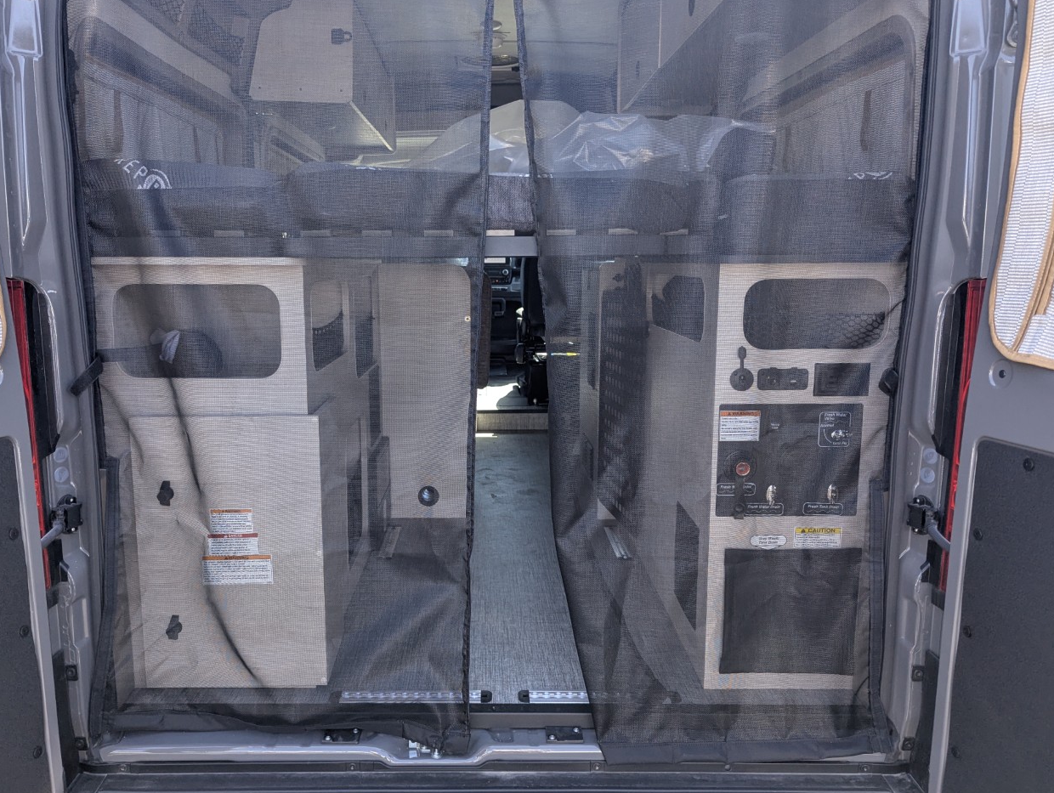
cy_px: 387
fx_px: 823
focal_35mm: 27
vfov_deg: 51.4
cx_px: 480
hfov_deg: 65.1
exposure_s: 1/309
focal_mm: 6.81
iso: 69
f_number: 1.85
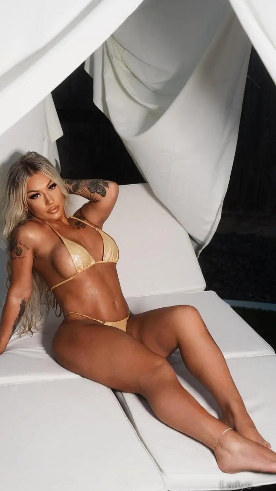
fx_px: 659
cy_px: 248
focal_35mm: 51
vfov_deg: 40.9
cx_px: 118
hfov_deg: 23.6
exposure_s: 1/200
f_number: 5.6
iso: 100
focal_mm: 47.6
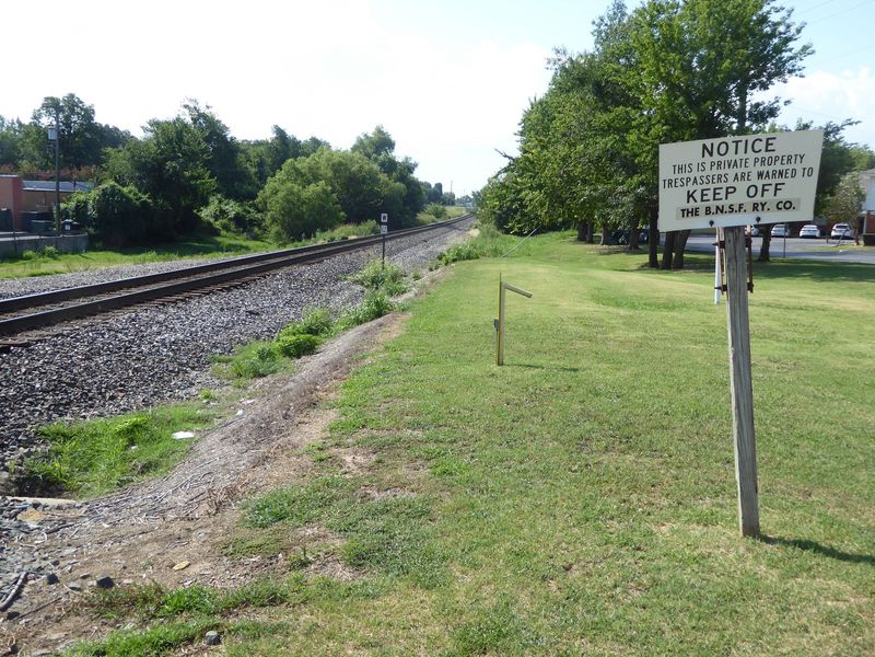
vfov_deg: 41.8
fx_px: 859
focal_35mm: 34
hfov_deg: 54.0
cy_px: 328
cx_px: 438
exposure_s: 1/400
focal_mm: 5.8
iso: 80
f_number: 3.6
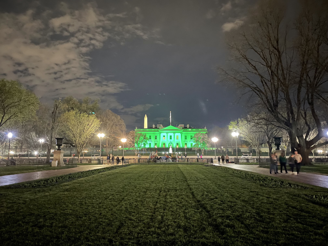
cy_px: 123
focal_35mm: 26
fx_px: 246
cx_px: 164
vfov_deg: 53.1
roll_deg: -0.5
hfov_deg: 67.3
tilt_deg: +6.3
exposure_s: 1/4
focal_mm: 4.2
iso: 640
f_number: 1.6
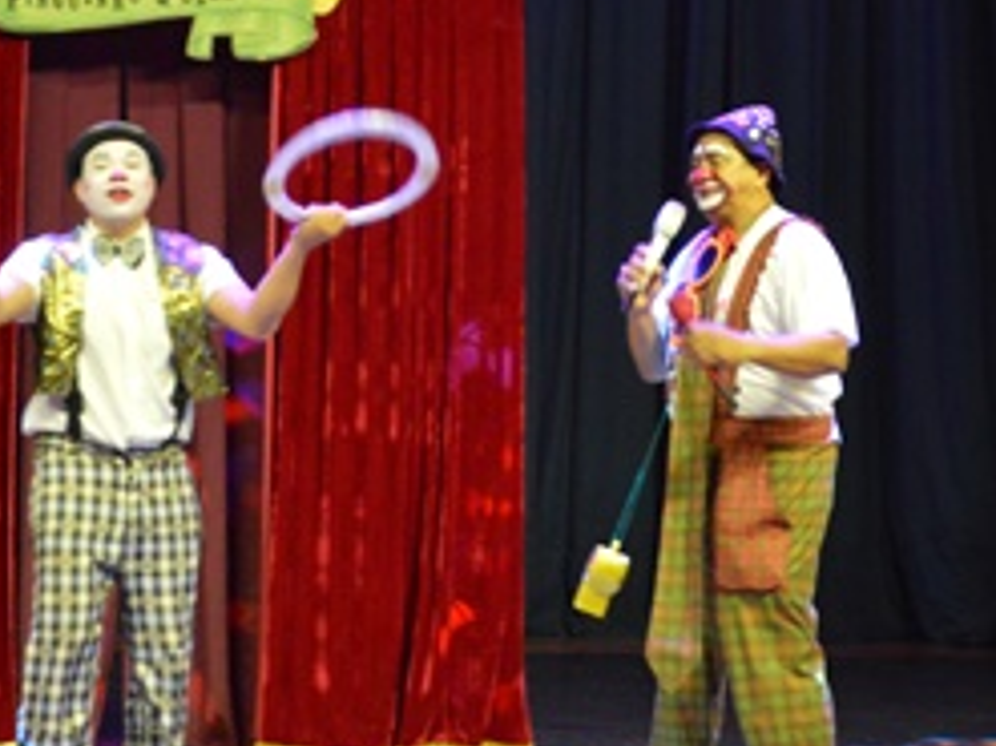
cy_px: 280
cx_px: 444
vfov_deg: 8.1
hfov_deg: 10.9
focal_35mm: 182
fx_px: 5234
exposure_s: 1/80
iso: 3200
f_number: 5
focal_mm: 52
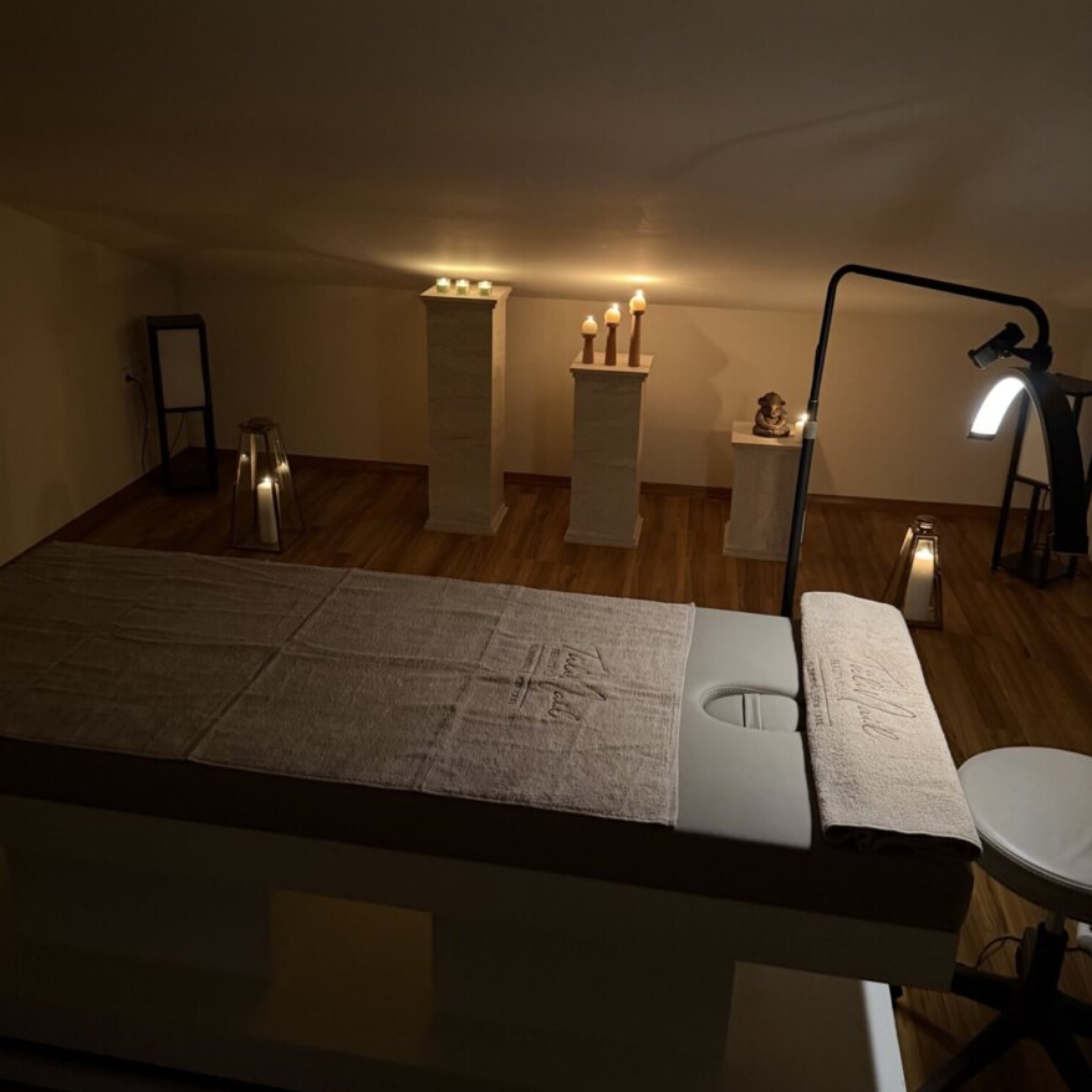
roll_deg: -1.3
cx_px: 534
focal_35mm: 29
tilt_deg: -19.6
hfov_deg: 55.6
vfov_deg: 55.5
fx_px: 1035
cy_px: 475
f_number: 1.78
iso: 1250
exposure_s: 1/25
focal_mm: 6.76
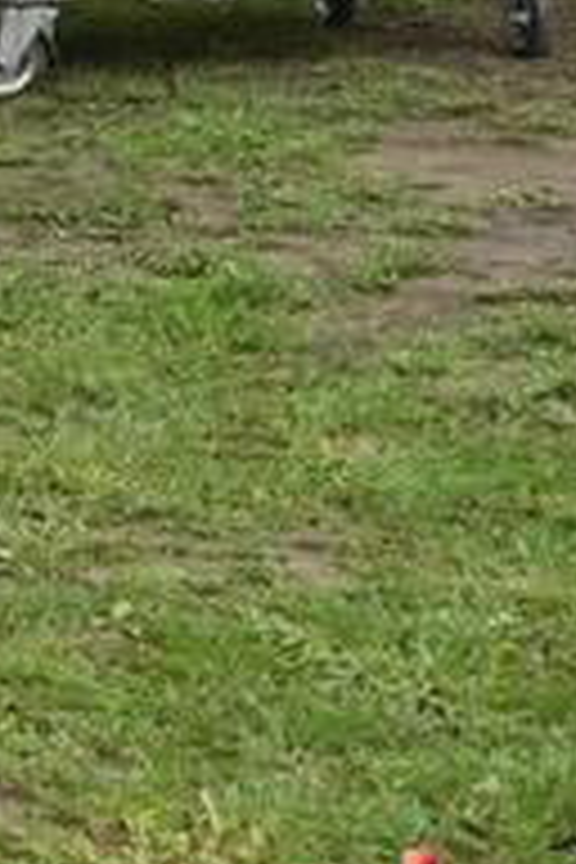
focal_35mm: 124
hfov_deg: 8.0
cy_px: -182
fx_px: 2976
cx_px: -1562
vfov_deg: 15.9
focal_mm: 24
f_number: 4.5
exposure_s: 1/80
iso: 200
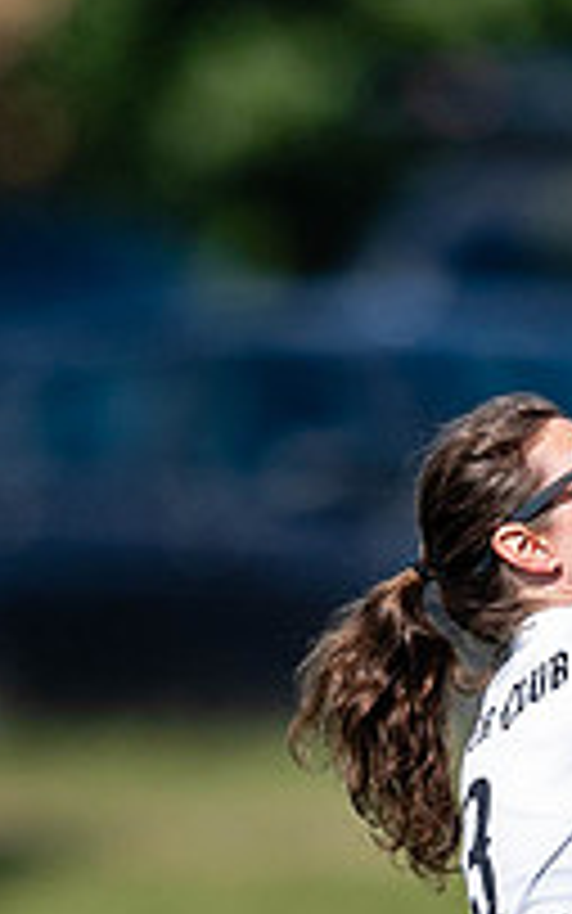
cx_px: 518
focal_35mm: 3204
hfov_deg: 0.4
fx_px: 79858
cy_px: 1113
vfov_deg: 0.7
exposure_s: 1/2000
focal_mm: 400
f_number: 2.8
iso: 100
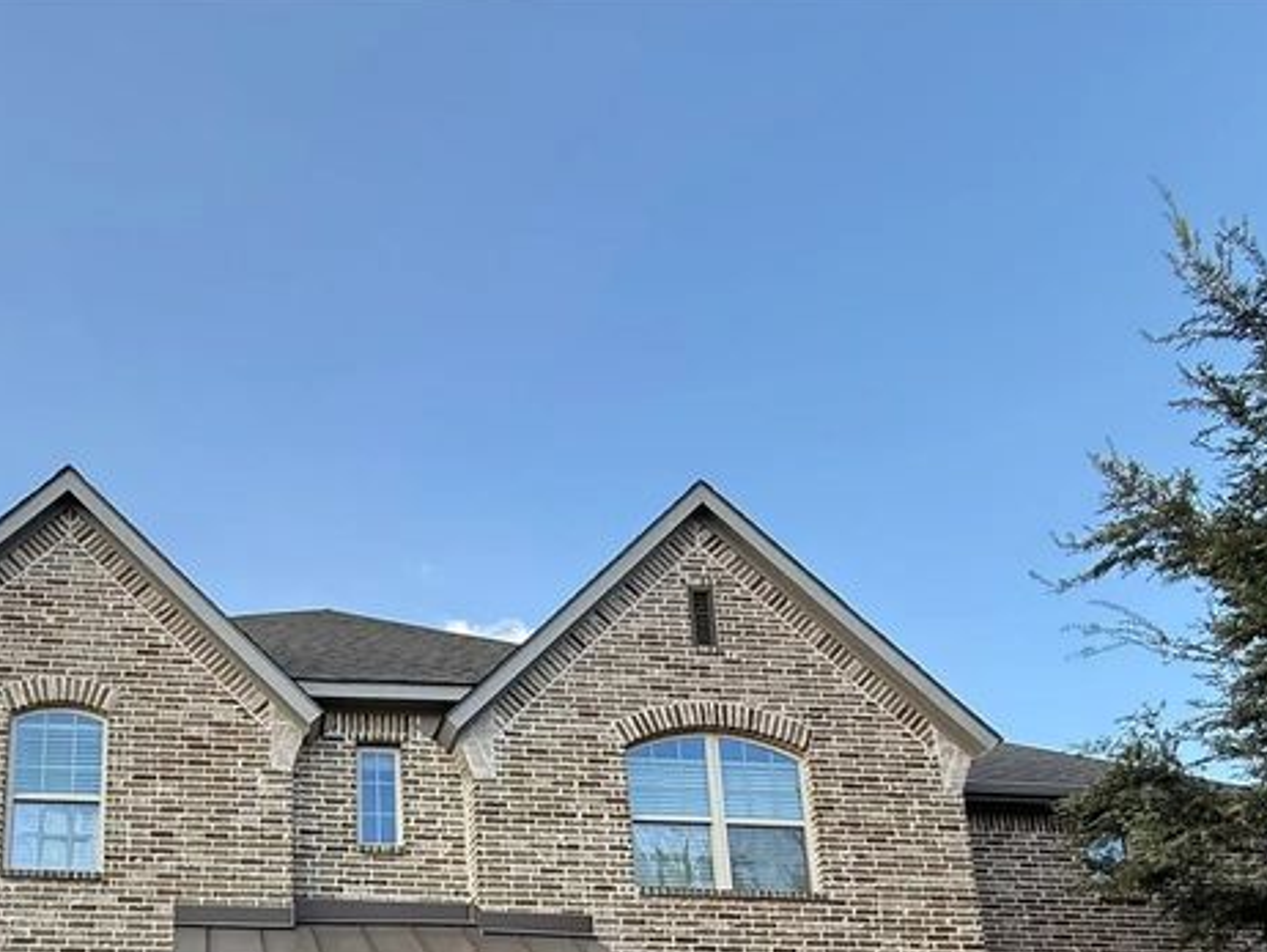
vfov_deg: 38.1
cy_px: 1040
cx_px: 291
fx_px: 1135
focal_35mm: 31
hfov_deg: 55.1
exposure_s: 1/326
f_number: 2.2
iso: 64
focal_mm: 2.22
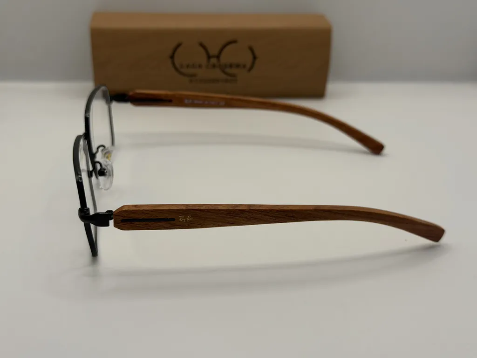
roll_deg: -0.6
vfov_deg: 30.3
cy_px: 179
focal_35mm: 48
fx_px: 661
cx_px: 238
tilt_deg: -26.0
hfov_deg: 39.7
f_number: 1.78
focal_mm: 6.76
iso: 64
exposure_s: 1/583
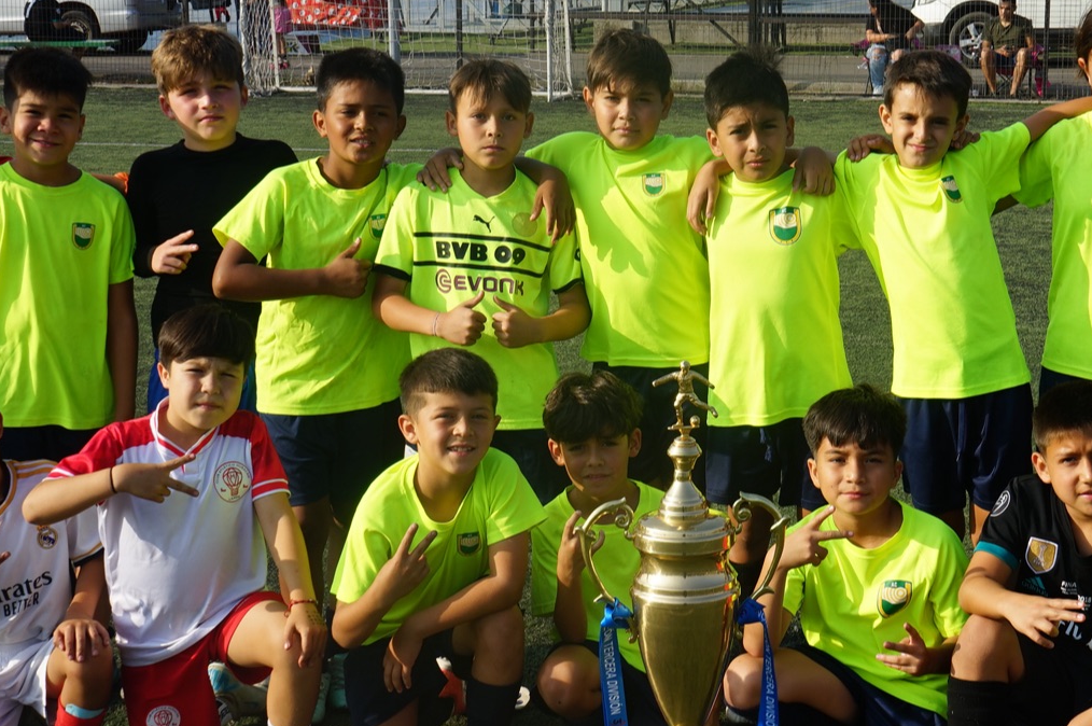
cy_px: 414
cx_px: 738
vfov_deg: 19.1
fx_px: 2152
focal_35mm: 71
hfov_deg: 28.3
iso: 100
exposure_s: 1/80
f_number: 14
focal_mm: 36
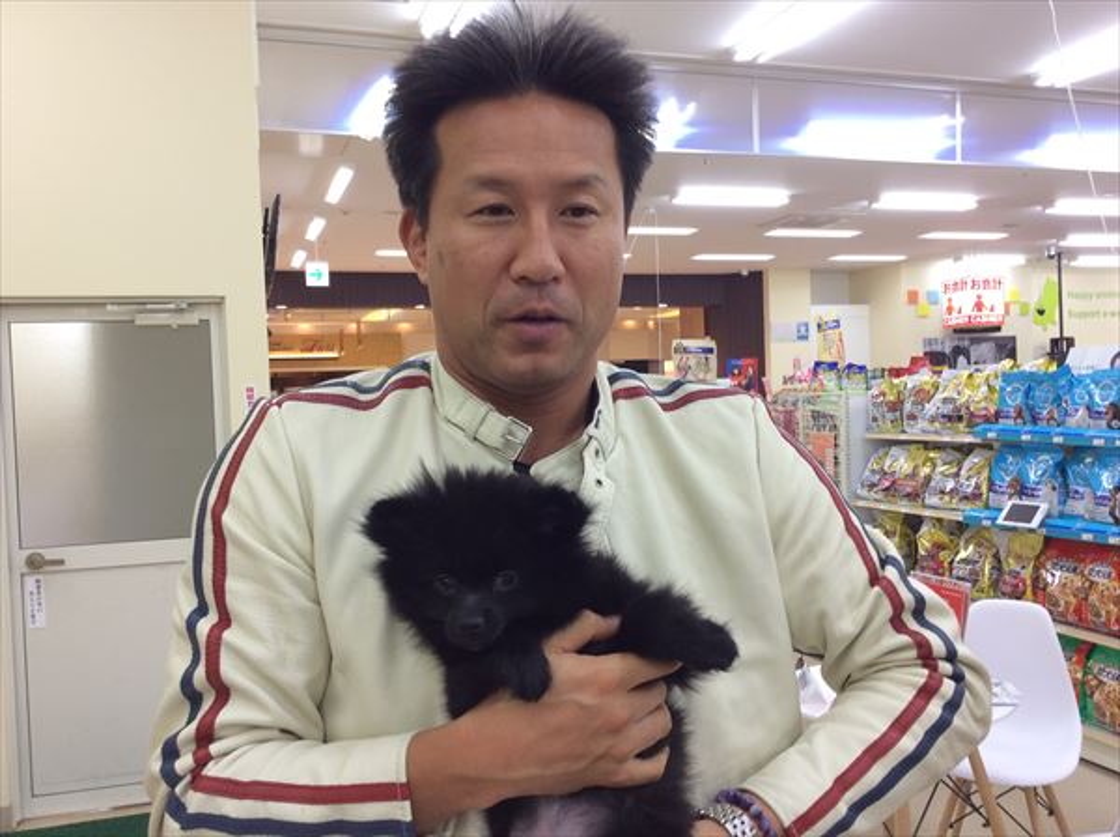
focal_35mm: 32
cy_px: 418
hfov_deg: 56.9
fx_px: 1034
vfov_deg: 44.0
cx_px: 560
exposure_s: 1/24
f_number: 2.4
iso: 32
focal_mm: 3.3
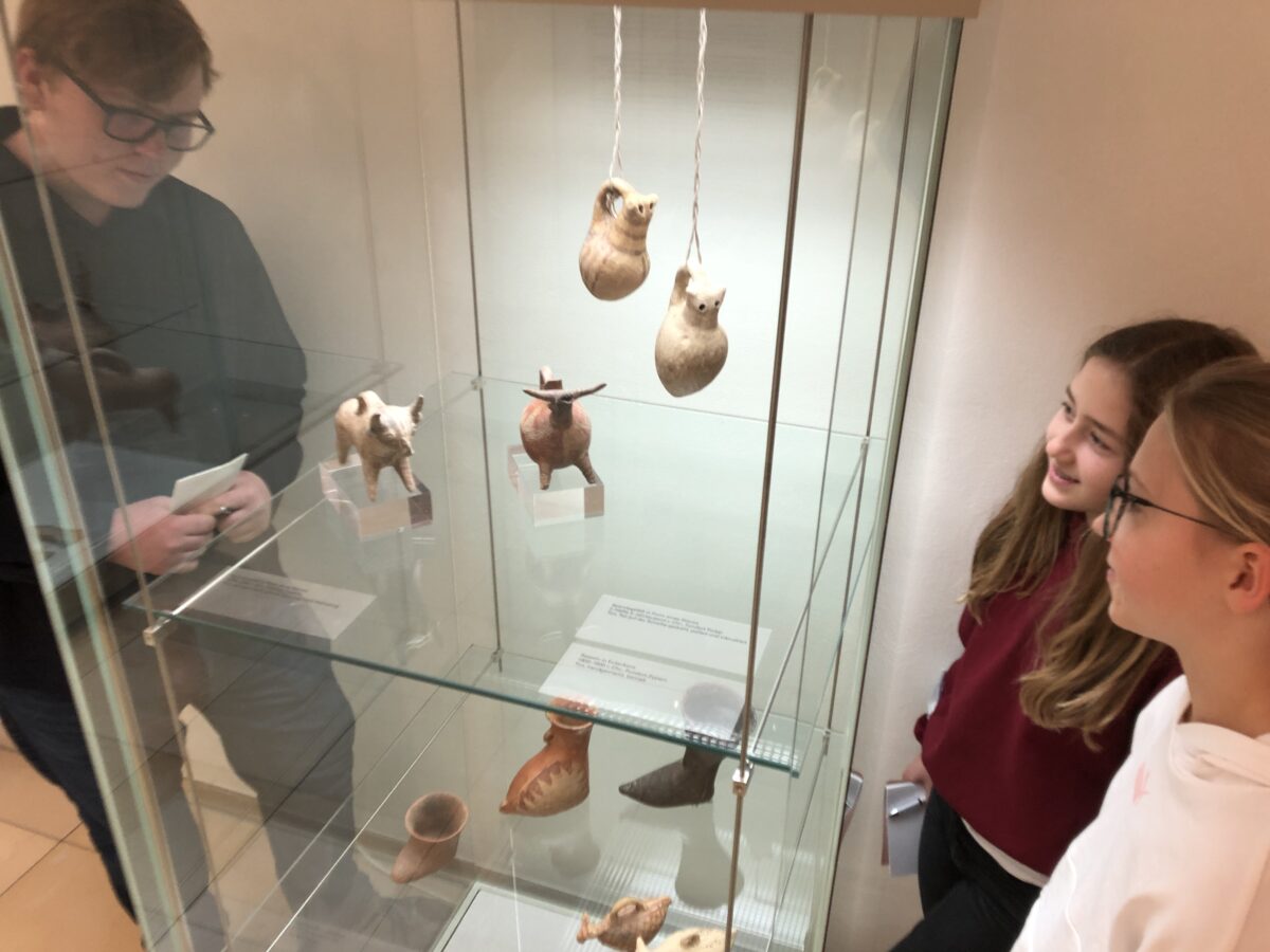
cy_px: 476
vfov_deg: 49.7
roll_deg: -1.1
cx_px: 635
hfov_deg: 63.4
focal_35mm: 28
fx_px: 1027
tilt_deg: -28.8
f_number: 1.8
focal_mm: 3.99
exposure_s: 1/20
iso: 32
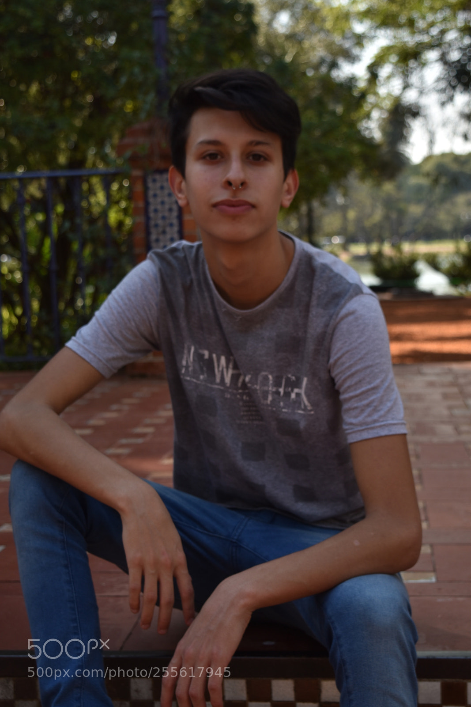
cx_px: 236
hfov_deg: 21.6
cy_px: 354
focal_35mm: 63
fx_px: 1236
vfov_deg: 31.9
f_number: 5.6
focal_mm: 42
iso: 100
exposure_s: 1/320
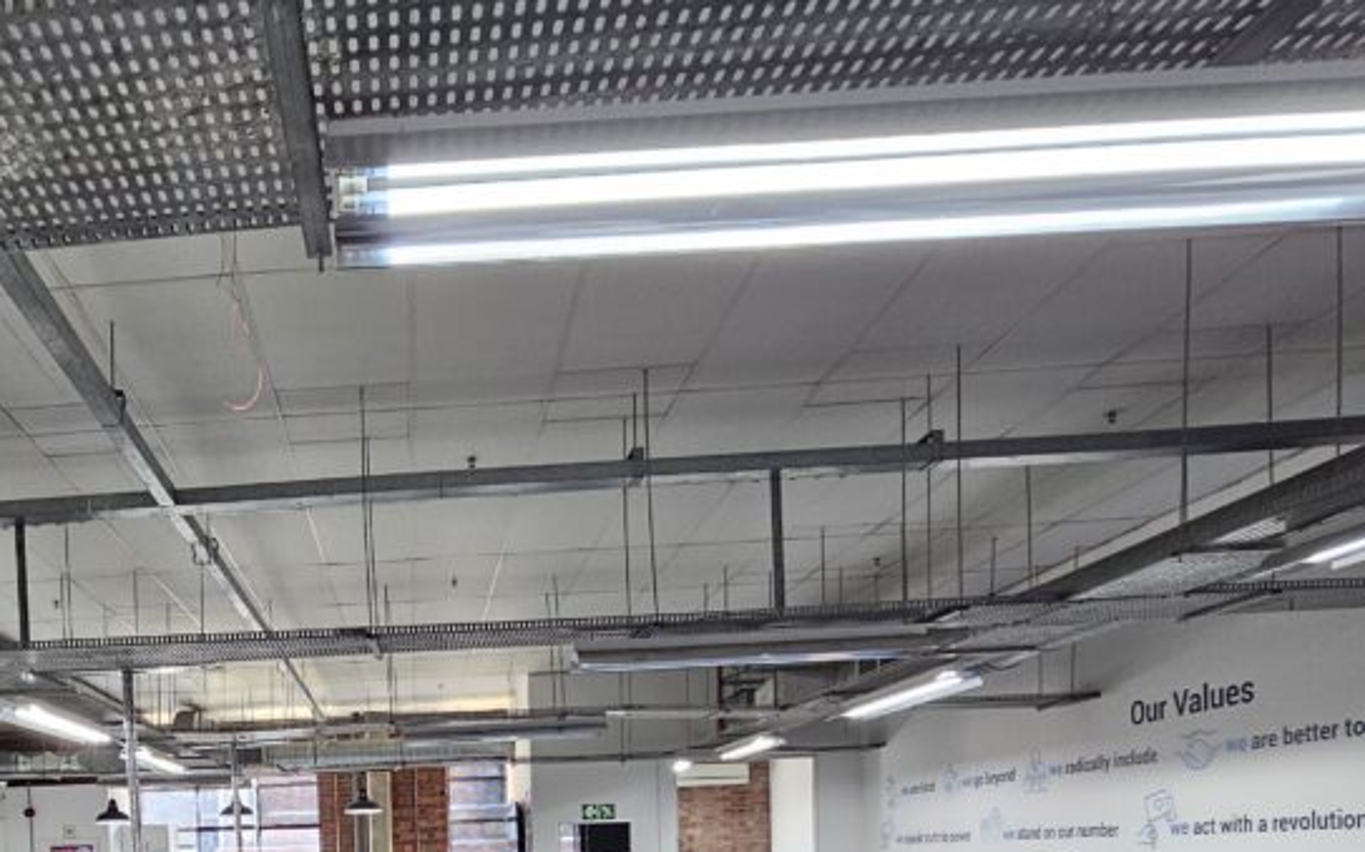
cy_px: 882
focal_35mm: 26
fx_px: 967
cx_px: 337
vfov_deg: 40.6
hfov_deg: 66.0
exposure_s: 1/50
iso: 250
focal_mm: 2.2
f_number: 2.2
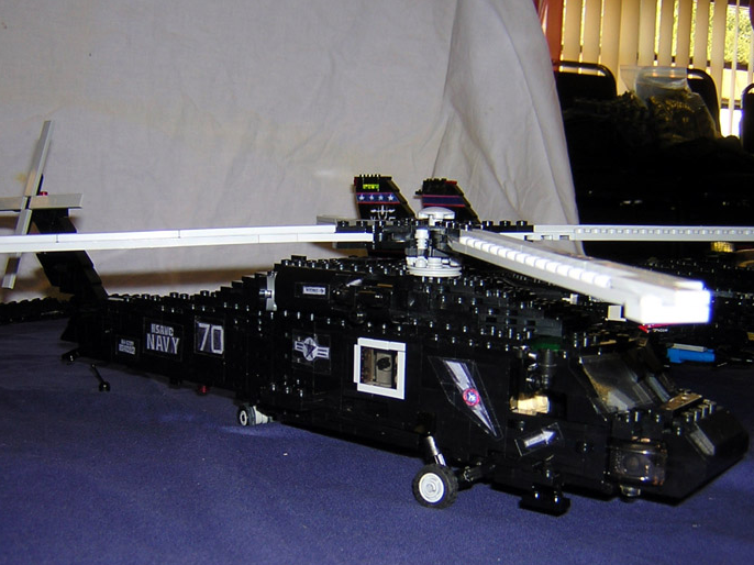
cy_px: 320
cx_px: 356
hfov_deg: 44.8
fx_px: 915
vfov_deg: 34.3
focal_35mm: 42
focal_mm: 4.7
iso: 100
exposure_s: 1/60.1
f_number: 2.6
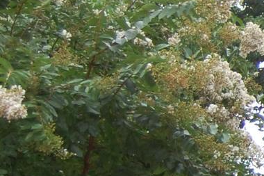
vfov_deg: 7.1
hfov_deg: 9.9
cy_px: 101
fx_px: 1422
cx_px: 511
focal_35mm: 194
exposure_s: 1/160
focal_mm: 24
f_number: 4
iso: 400
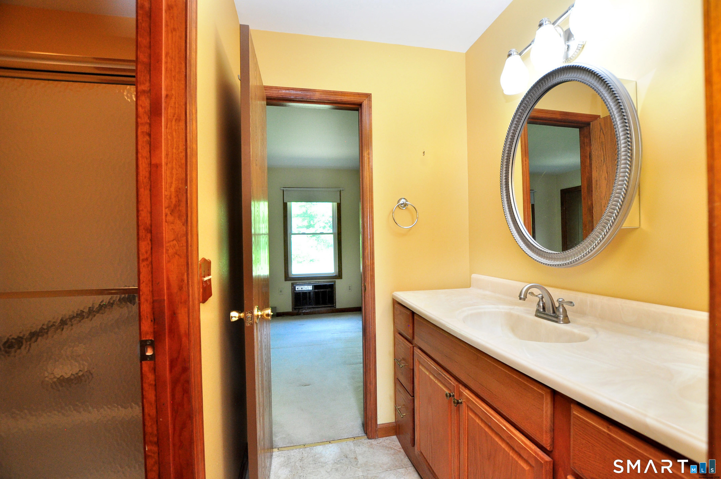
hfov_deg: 100.5
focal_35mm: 15
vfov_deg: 77.2
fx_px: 300
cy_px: 240
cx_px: 360
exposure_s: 1/50
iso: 640
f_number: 5
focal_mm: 10
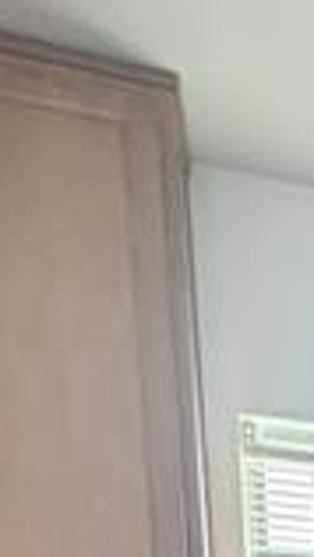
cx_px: 730
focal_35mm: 74
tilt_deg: -14.7
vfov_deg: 20.9
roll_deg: -2.9
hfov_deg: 12.9
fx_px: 1094
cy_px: 969
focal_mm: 2.22
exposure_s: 1/94
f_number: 2.2
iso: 320
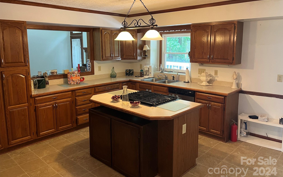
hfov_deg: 66.5
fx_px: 216
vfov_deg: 44.4
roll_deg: +1.0
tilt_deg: -9.4
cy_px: 75
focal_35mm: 28
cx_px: 143
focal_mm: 5.1
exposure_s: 1/60
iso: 250
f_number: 1.6
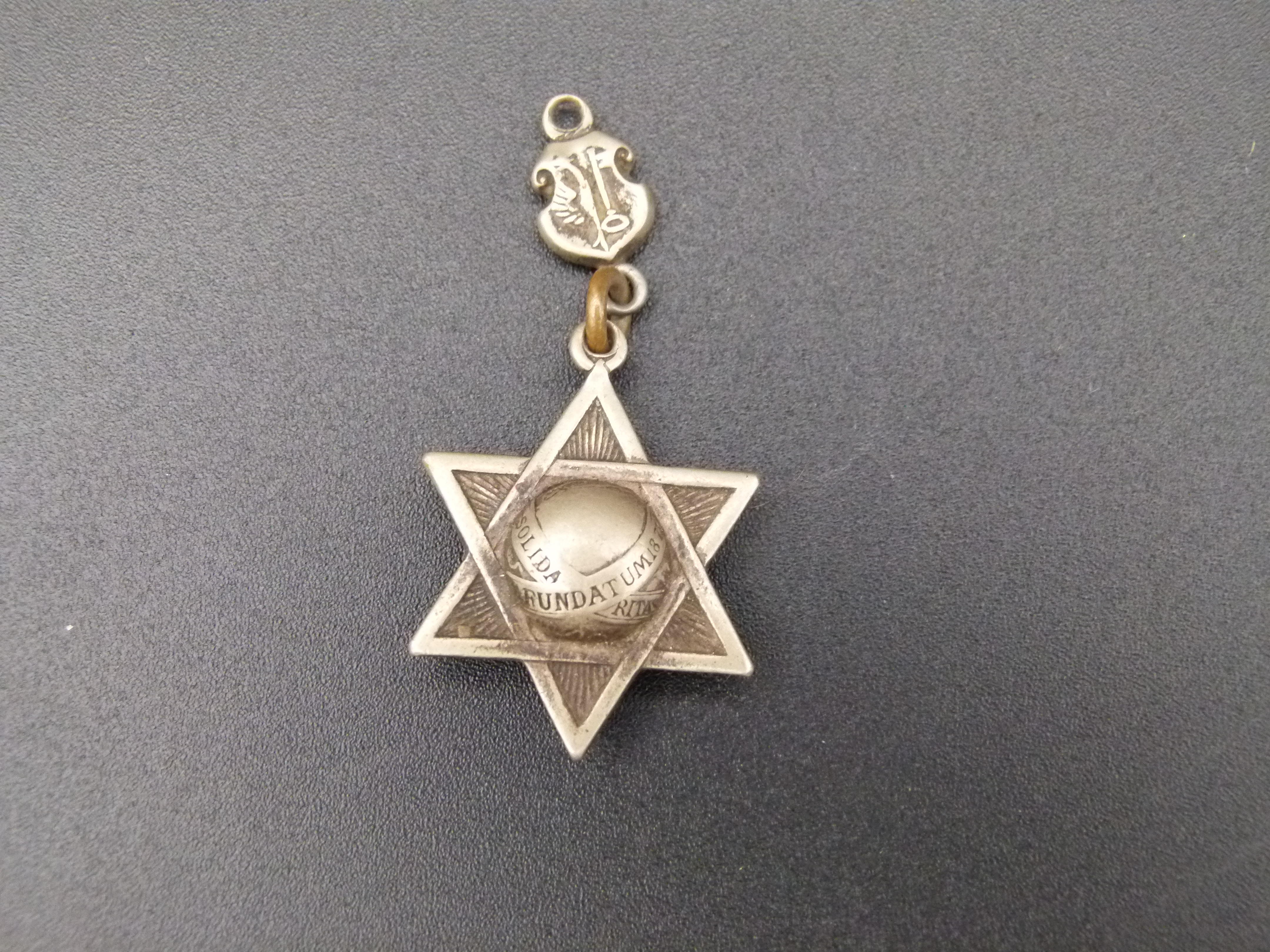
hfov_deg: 38.2
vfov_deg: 29.1
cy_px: 476
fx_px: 1834
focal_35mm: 50
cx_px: 635
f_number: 3.2
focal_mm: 9
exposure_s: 1/125
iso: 500
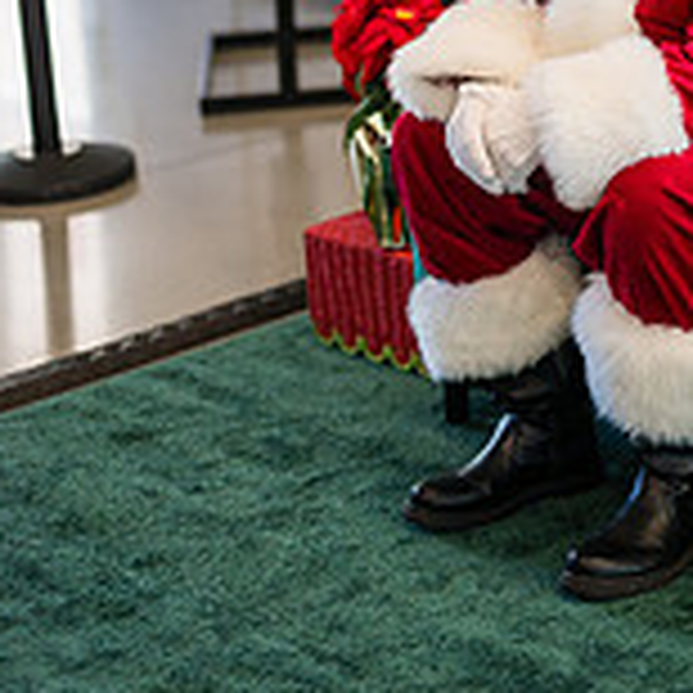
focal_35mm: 124
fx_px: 2809
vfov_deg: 13.5
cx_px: 616
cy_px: -256
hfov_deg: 13.9
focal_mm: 50
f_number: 1.3
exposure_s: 1/800
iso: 640
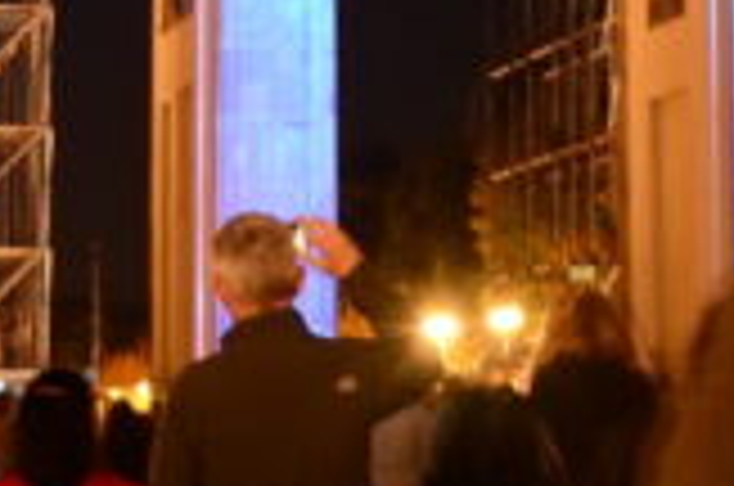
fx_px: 4985
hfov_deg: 8.4
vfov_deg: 5.4
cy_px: -801
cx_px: 437
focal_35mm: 245
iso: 160
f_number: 5.6
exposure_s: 5
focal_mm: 26
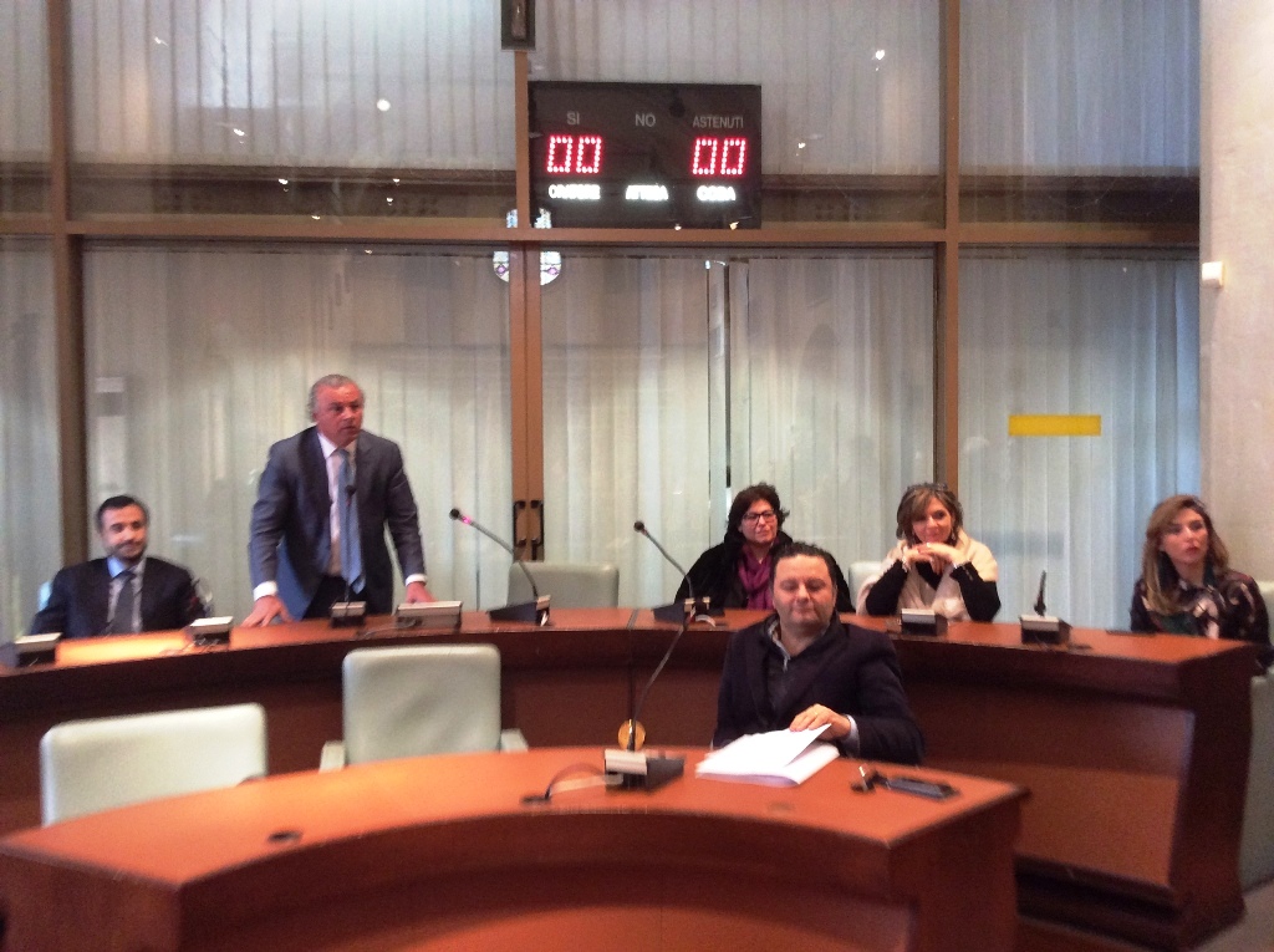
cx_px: 637
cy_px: 476
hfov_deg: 56.9
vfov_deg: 44.1
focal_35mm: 32
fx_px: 1176
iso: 160
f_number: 2.4
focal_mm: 3.3
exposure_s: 1/25
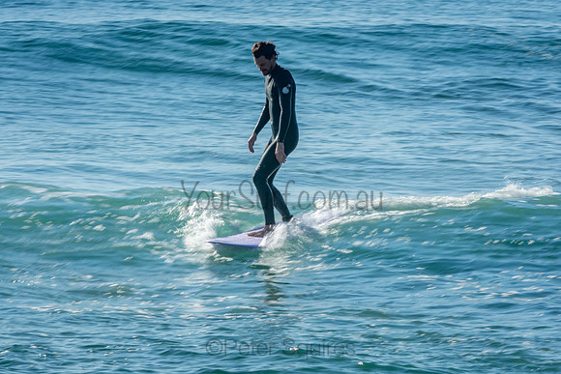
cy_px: 187
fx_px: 7481
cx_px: 280
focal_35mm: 480
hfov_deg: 4.3
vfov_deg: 2.9
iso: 100
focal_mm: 320
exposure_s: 1/30
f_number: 25
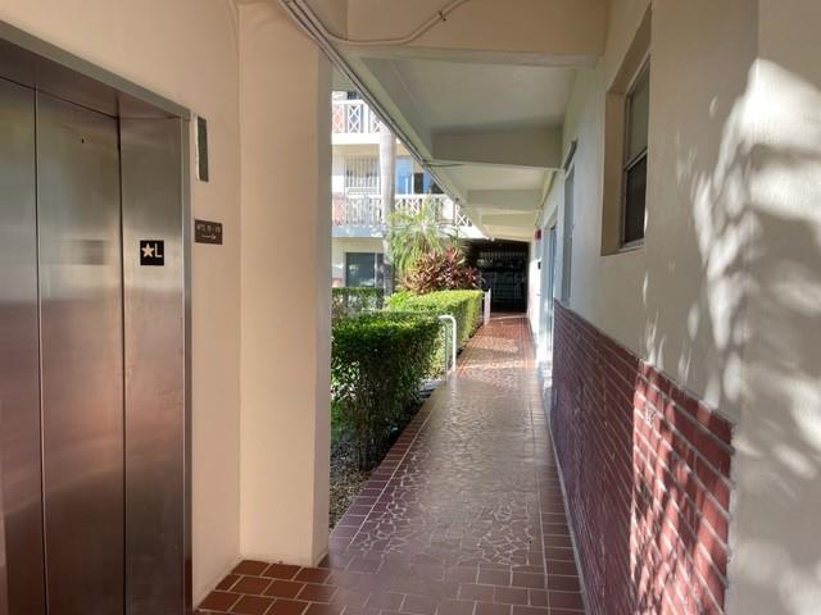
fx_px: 617
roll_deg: -0.4
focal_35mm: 26
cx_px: 410
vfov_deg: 53.1
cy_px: 308
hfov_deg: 67.3
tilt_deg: -3.6
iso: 32
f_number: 1.6
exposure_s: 1/397
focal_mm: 4.2
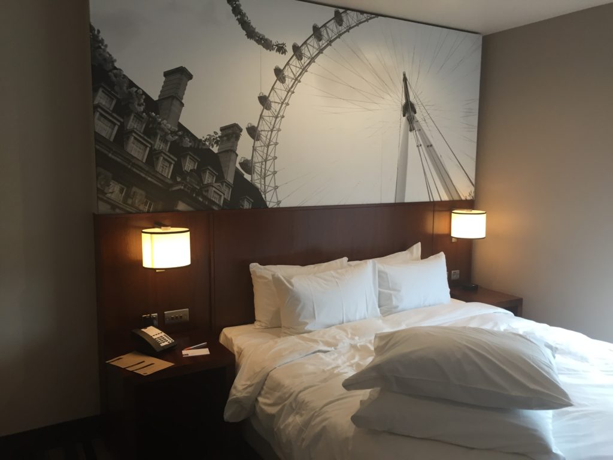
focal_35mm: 29
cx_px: 306
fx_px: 514
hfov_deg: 61.7
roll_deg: -0.5
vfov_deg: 48.2
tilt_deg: -7.4
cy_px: 230
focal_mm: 4.15
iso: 100
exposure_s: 1/33
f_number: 2.2
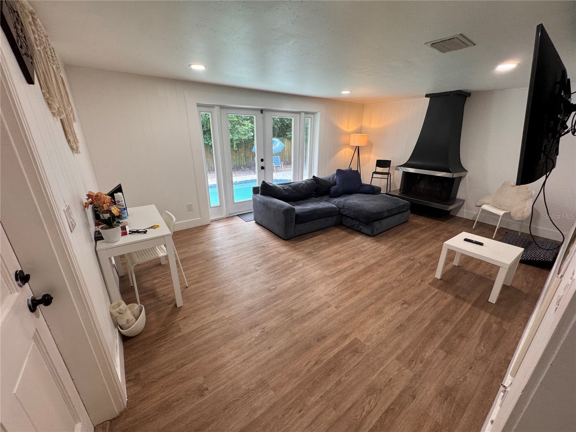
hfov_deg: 102.1
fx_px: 233
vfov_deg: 85.7
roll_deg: -1.1
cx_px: 288
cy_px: 216
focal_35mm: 14
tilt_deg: -20.2
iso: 200
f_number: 2.2
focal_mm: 2.22
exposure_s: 1/120
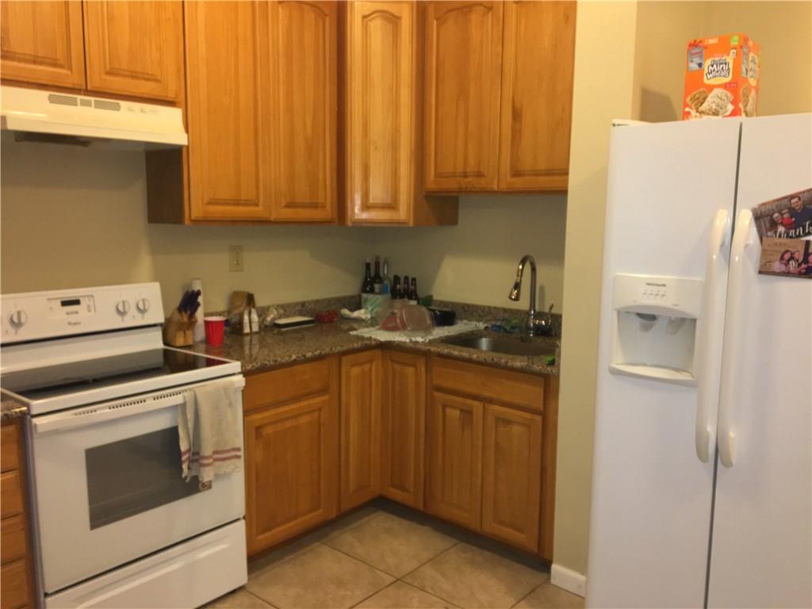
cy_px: 304
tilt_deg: -8.2
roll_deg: -0.3
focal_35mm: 29
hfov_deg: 61.7
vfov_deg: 48.2
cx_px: 406
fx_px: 680
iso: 80
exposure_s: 1/16
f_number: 2.2
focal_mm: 4.15
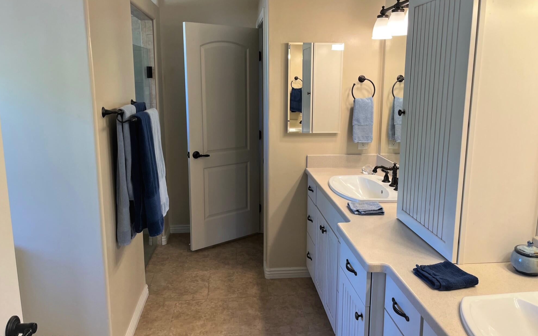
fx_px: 411
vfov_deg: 44.5
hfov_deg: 66.5
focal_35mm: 28
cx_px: 269
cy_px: 154
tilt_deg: -11.1
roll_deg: -0.4
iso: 80
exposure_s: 1/120
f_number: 1.6
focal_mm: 5.1
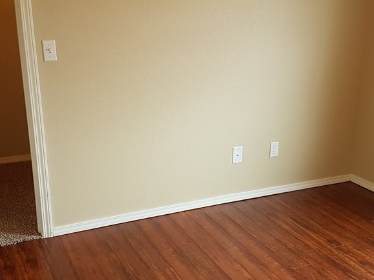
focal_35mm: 46
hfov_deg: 41.2
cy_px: 166
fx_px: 497
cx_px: 196
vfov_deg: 31.4
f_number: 1.7
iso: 160
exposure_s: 1/60
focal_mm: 4.2
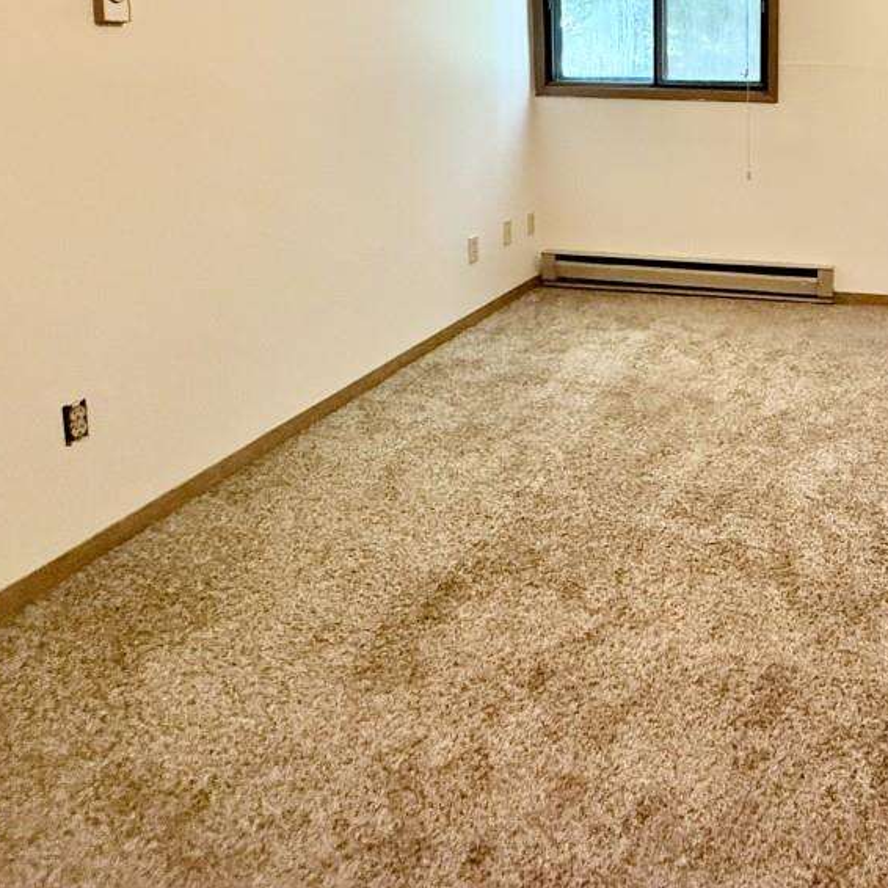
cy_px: 138
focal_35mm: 28
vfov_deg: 52.3
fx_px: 813
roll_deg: +0.4
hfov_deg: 51.2
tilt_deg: -6.0
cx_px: 786
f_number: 2.2
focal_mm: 2.22
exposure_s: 1/60
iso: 500
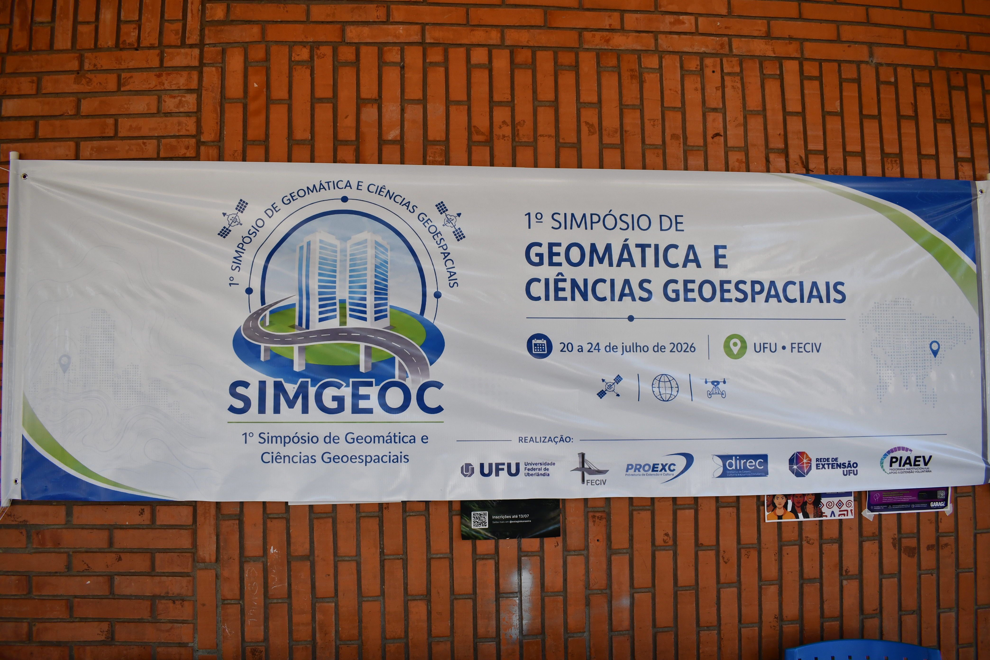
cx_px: 495
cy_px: 330
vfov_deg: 47.9
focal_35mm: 27
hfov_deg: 67.4
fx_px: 742
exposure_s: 1/250
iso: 400
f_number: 5
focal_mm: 18
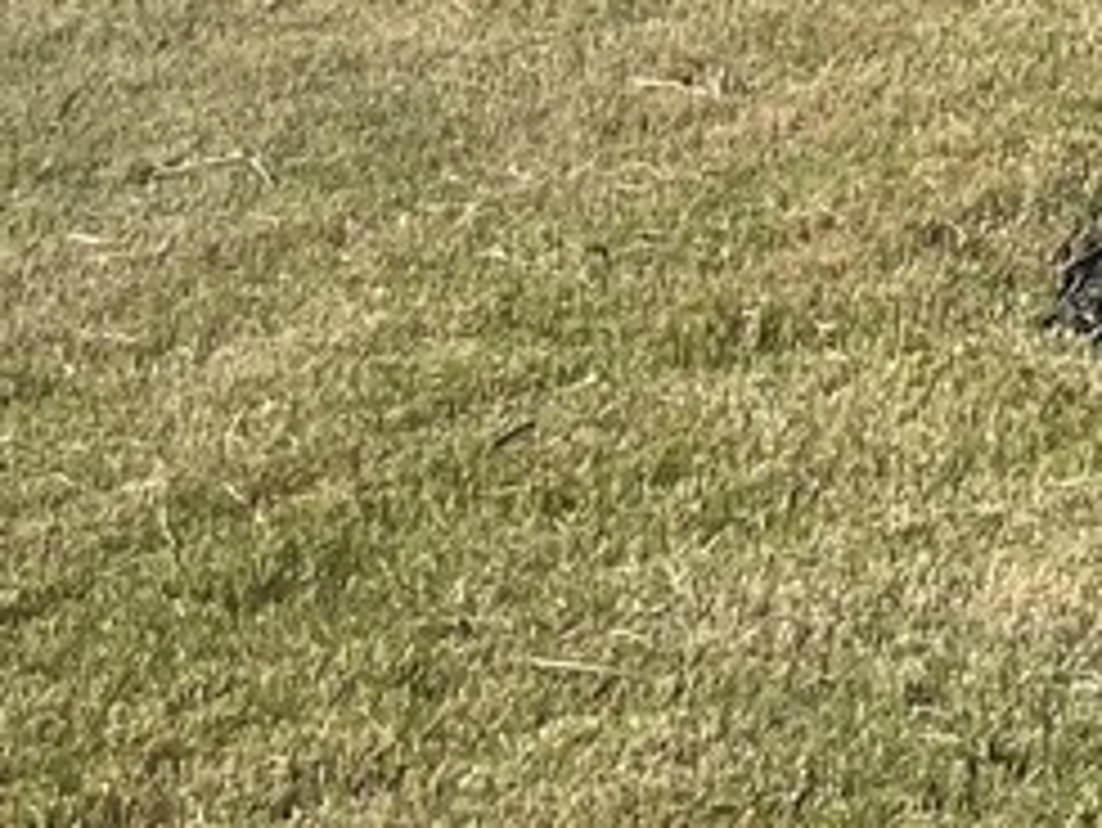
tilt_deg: +0.7
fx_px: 4873
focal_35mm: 153
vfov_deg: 8.6
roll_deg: -1.4
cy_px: -1336
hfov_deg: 11.9
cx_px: 1979
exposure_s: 1/3788
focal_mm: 5.1
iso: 32
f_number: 1.6
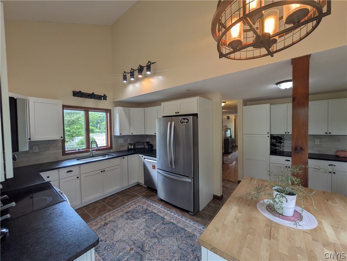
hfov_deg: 102.1
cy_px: 130
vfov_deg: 85.7
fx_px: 140
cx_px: 174
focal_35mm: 14
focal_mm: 1.83
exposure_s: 1/120
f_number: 2.2
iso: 62
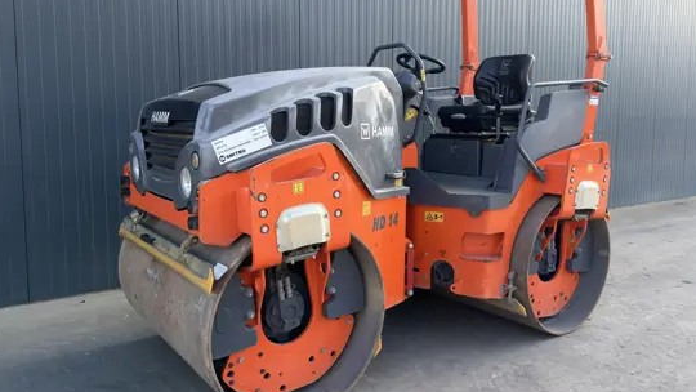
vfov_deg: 37.8
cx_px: 343
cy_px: 181
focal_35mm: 31
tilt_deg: -4.5
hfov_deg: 62.6
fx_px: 572
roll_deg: -0.1
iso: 80
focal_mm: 6.76
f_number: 1.78
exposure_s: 1/702
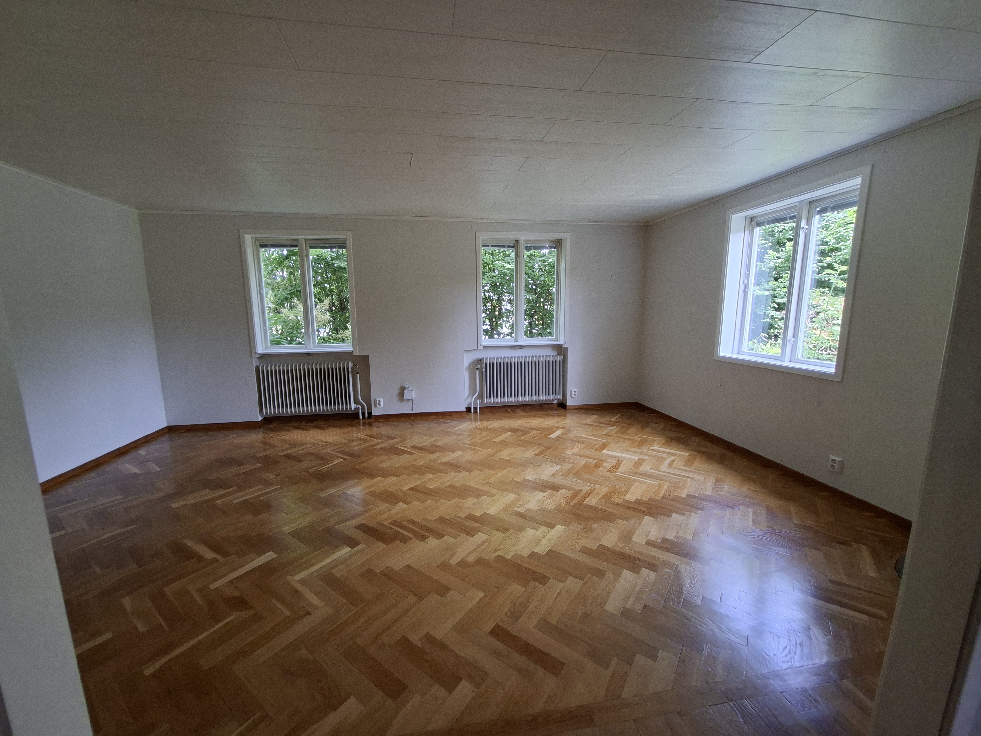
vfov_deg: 89.9
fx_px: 368
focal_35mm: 13
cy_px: 368
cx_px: 490
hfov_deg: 106.2
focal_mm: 1.74
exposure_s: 1/40
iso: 50
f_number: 2.2
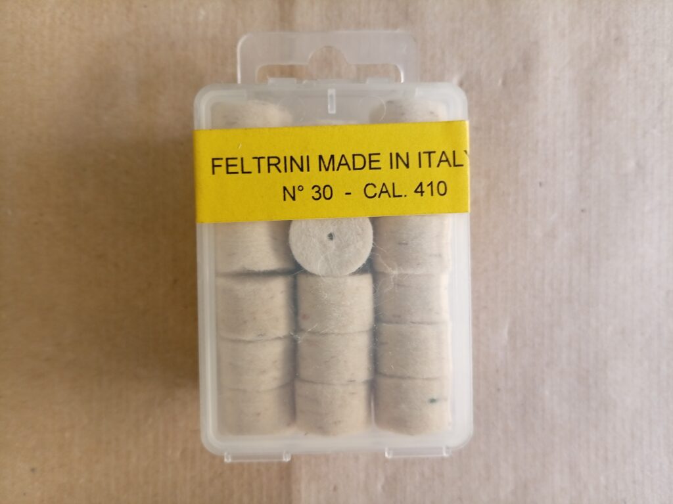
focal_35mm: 25
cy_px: 252
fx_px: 486
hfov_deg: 69.4
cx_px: 336
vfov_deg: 54.8
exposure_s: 1/25
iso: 203
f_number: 1.8
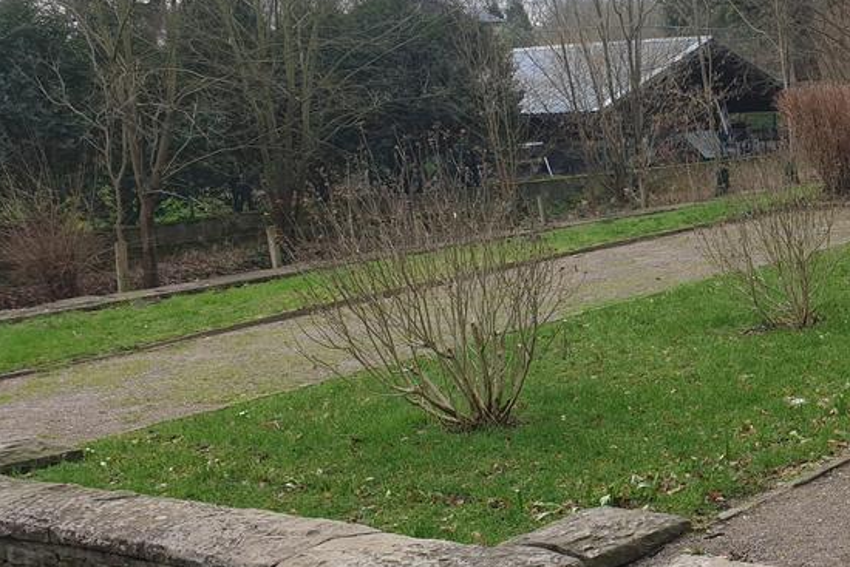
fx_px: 1393
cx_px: 913
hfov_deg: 30.6
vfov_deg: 23.0
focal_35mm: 59
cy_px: 314
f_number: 2.4
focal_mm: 4.3
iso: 50
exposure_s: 1/266
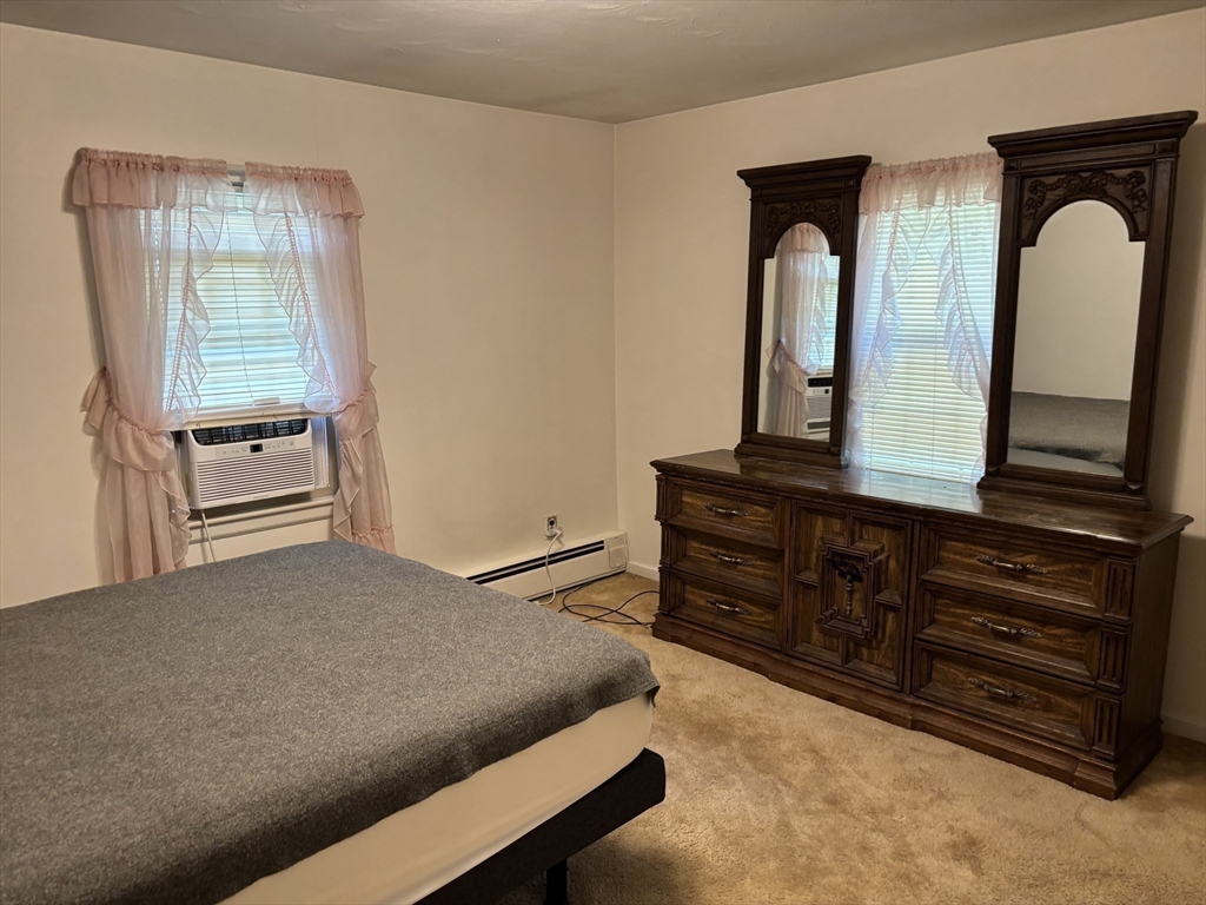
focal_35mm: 26
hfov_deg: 67.3
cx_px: 603
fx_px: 906
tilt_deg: -9.3
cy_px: 452
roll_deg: +1.2
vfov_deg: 53.1
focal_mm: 5.96
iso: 160
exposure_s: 1/60
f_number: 1.6
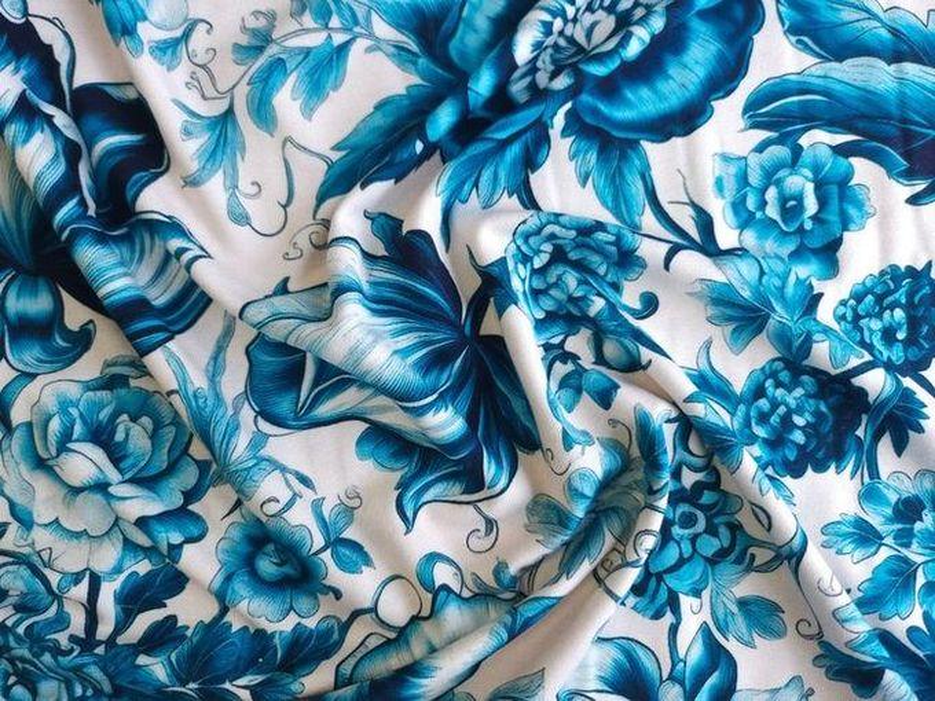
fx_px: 648
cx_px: 468
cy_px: 350
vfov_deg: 56.8
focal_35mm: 24
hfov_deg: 71.6
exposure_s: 1/250
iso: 250
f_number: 1.8
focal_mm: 5
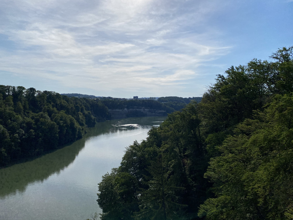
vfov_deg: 53.1
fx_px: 220
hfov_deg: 67.3
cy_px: 110
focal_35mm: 26
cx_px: 146
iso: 32
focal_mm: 4.25
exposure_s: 1/9615
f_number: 1.8
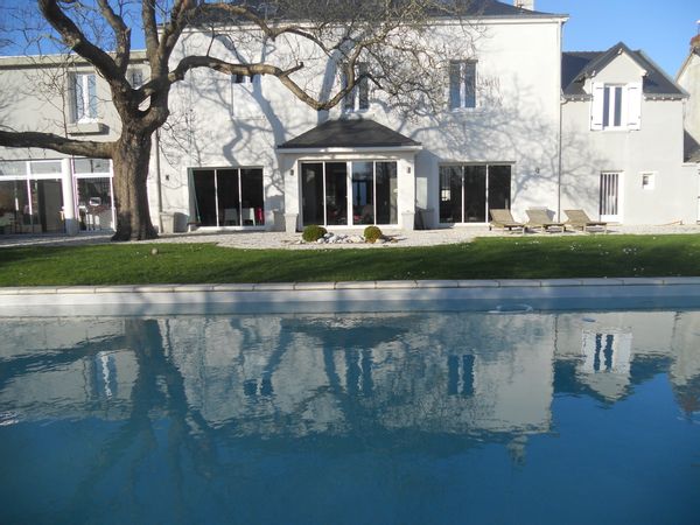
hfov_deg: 65.3
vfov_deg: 51.4
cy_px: 262
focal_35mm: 27
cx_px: 350
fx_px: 546
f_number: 3.2
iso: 80
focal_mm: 4.9
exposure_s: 1/800
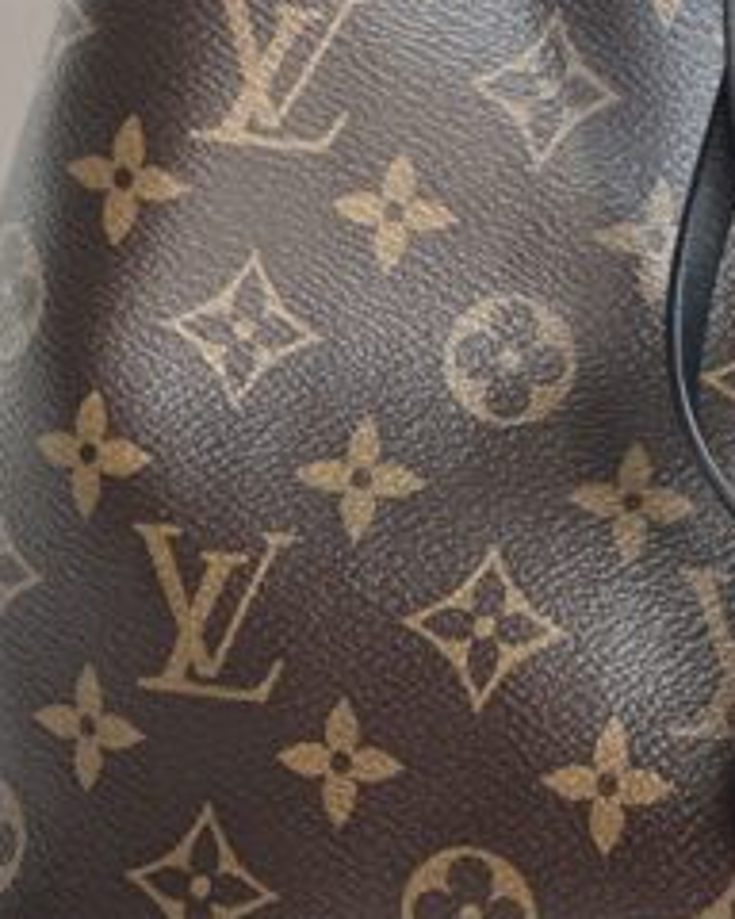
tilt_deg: -9.3
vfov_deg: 7.6
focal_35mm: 251
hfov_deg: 6.1
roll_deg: +0.1
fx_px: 6825
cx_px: 804
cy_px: -333
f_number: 2.8
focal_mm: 9
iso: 100
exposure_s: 1/121
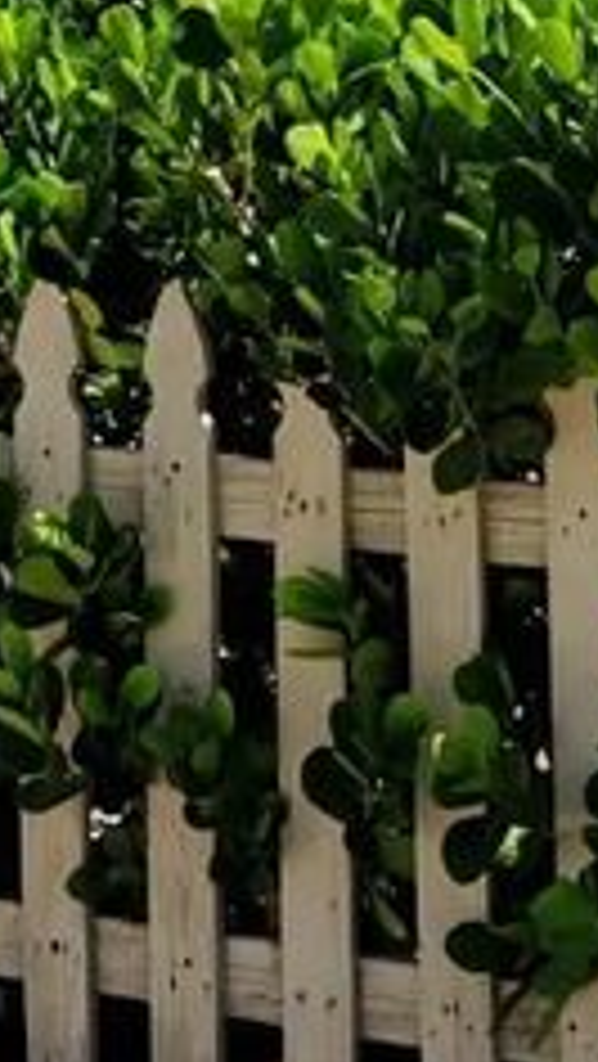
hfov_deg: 8.0
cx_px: 85
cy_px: -686
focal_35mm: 151
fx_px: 4251
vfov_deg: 13.2
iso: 80
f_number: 1.8
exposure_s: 1/1313
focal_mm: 5.59
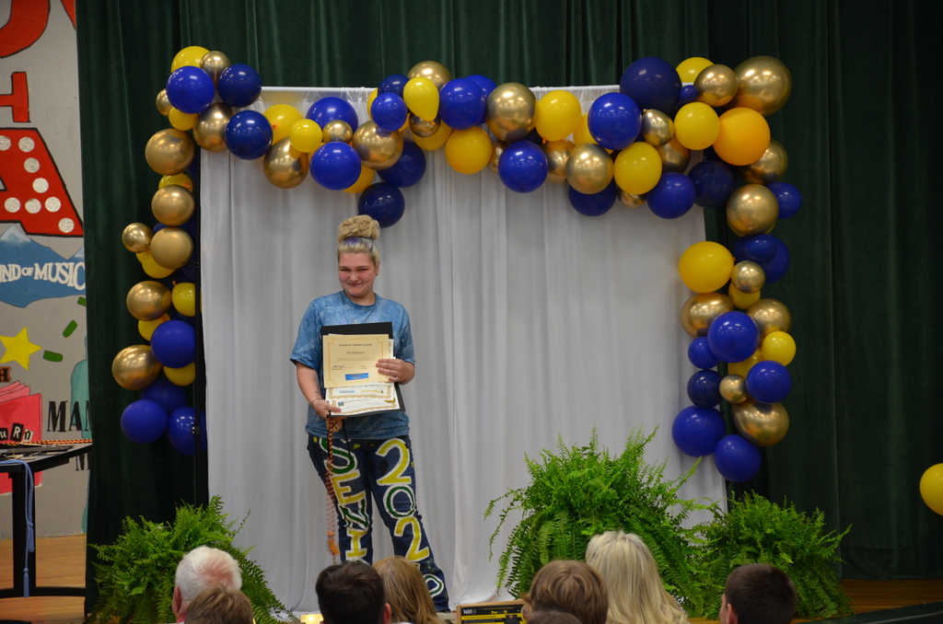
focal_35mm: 135
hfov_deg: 15.2
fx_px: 3529
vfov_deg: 10.1
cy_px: 312
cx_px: 472
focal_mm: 90
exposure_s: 1/30
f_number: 5.3
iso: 800
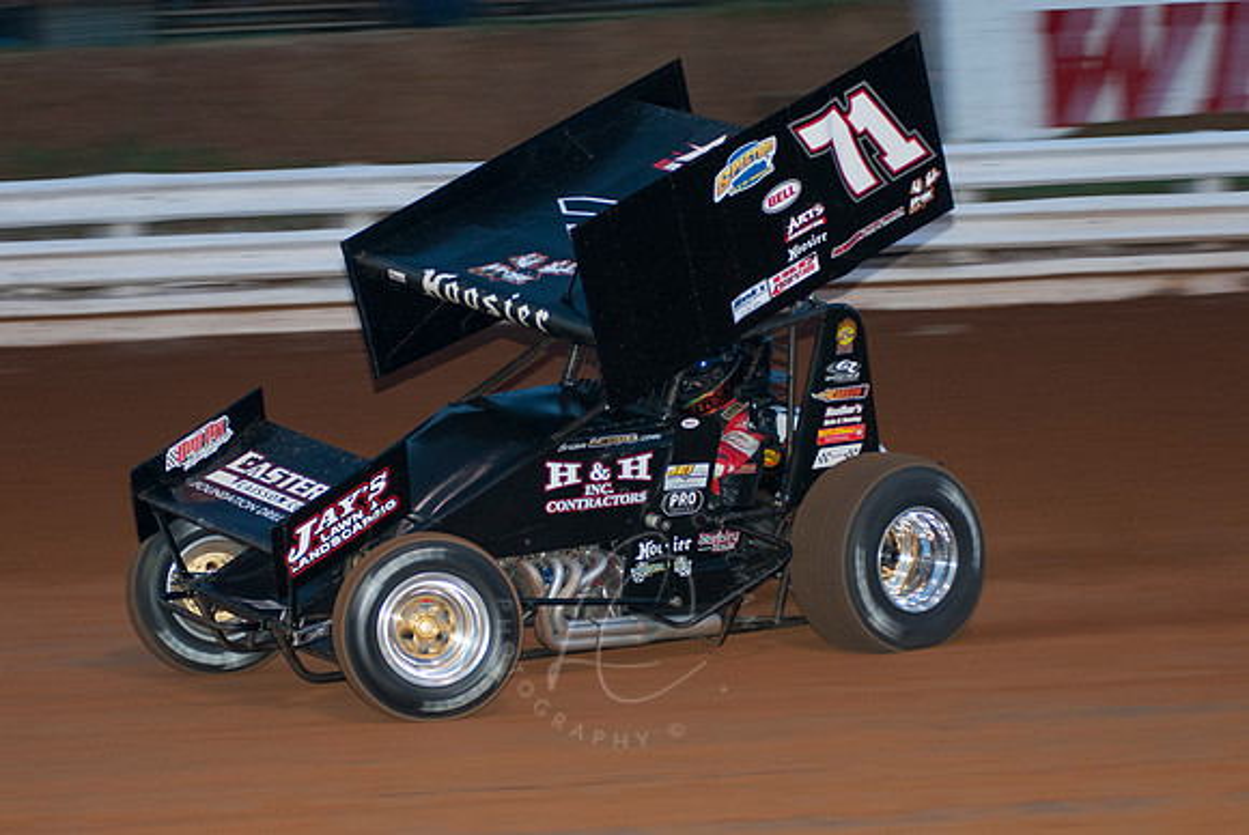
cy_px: 418
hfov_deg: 15.9
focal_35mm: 129
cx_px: 624
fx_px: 4480
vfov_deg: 10.7
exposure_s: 1/250
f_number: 3.2
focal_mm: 86
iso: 250
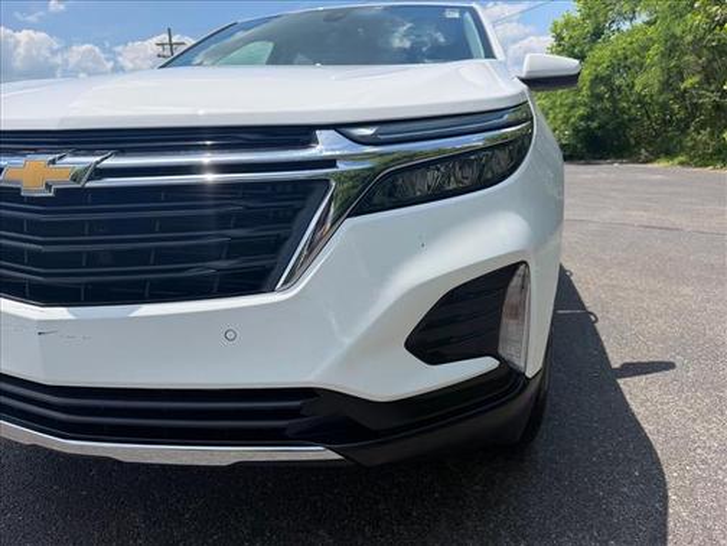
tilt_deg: -13.0
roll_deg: +4.0
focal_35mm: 24
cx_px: 364
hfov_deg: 71.6
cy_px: 273
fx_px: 504
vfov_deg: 56.8
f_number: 1.78
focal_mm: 6.76
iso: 100
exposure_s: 1/4975
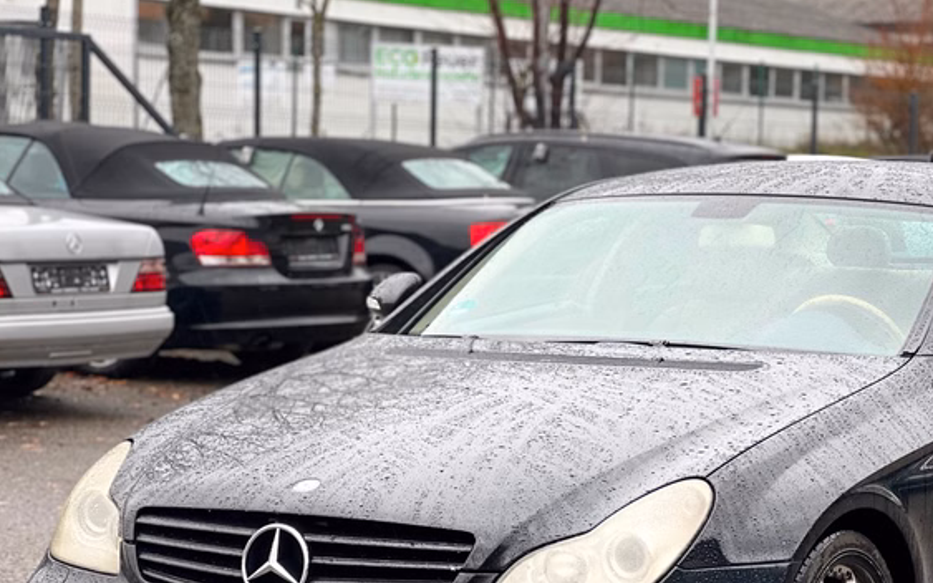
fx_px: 2950
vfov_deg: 11.3
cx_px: 656
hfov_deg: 17.9
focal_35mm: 116
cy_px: 470
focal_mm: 9
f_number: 2.8
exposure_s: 1/121
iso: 50
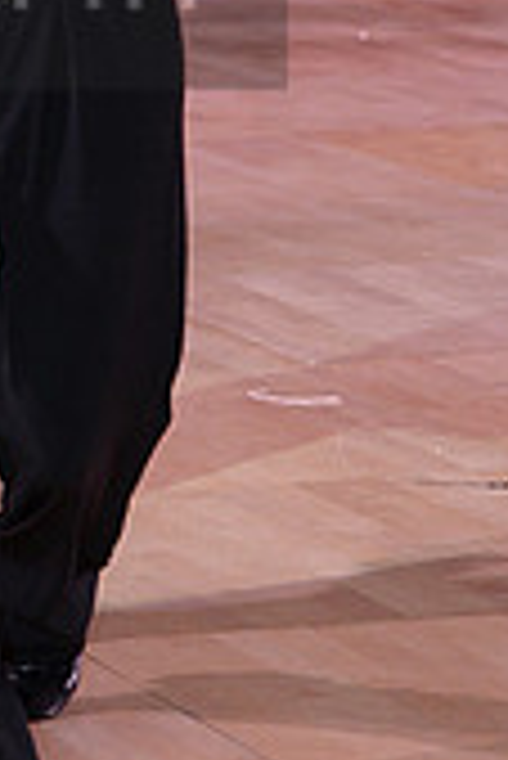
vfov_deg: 5.9
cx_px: -330
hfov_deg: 3.9
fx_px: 7372
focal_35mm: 349
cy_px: -58
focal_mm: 102
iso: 1600
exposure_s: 1/250
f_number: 4.5
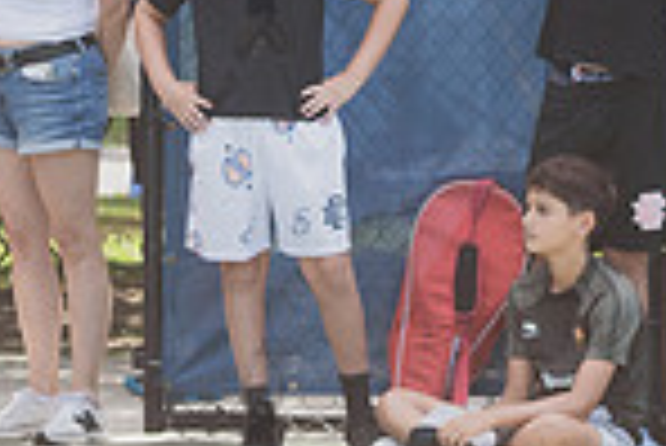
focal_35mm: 434
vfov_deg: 3.2
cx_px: 142
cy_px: -57
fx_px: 8037
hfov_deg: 4.7
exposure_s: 1/500
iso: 200
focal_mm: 92
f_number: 4.5
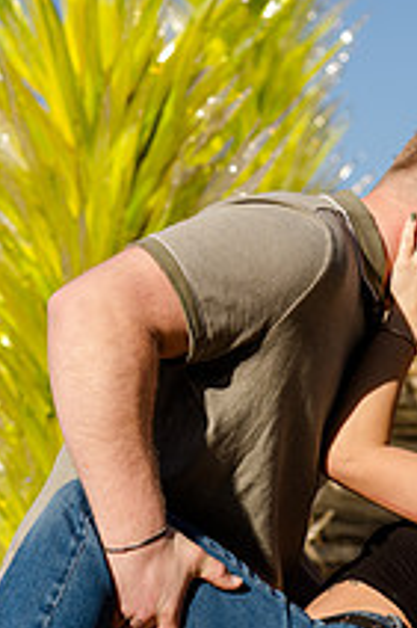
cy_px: 255
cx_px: 438
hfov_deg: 10.1
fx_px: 2332
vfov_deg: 15.3
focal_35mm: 134
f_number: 4
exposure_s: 1/640
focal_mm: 63
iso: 50
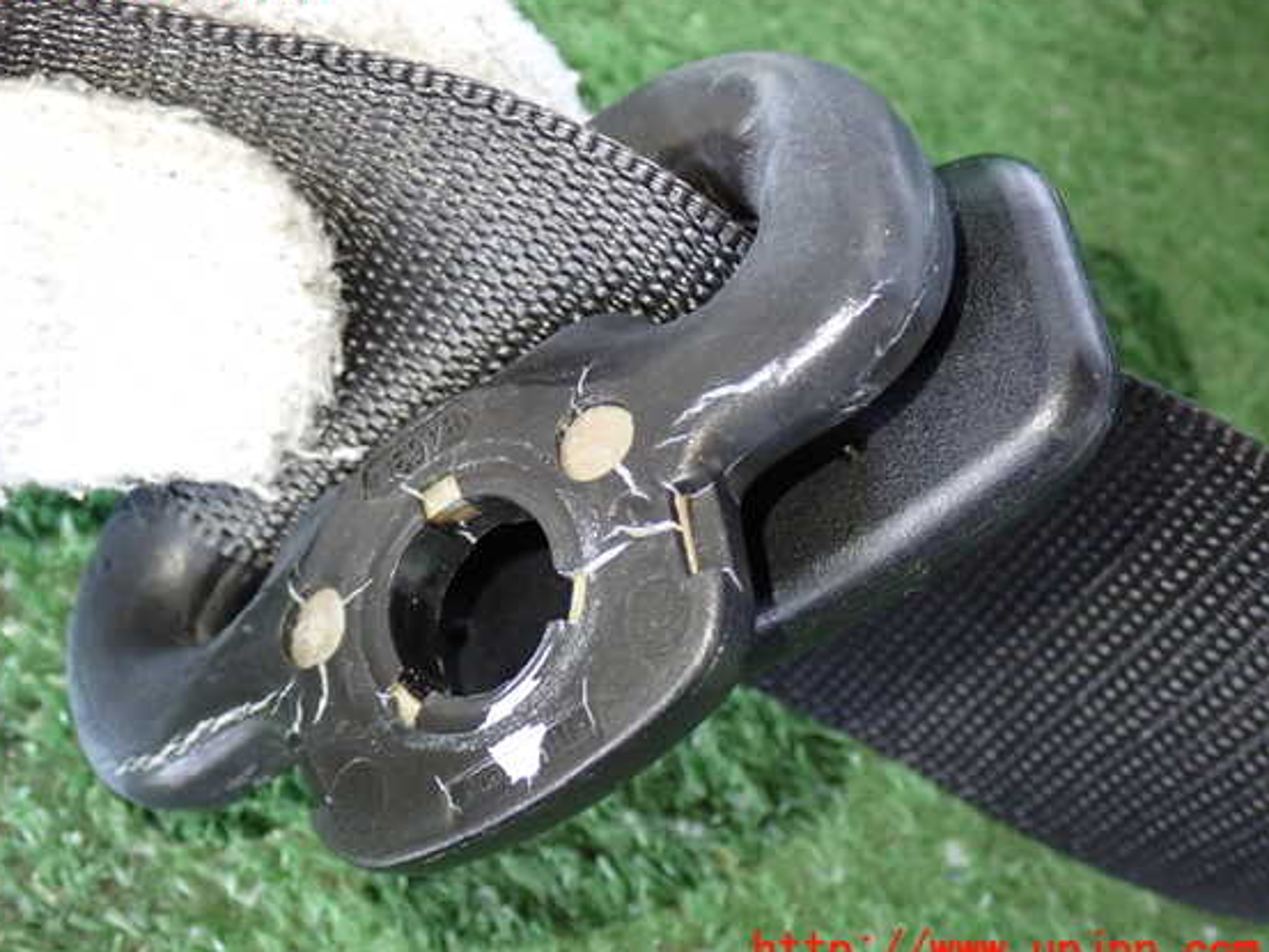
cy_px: 466
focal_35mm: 51
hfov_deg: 37.5
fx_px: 1870
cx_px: 583
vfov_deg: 28.6
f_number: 3.1
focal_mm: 8.4
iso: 800
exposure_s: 1/40
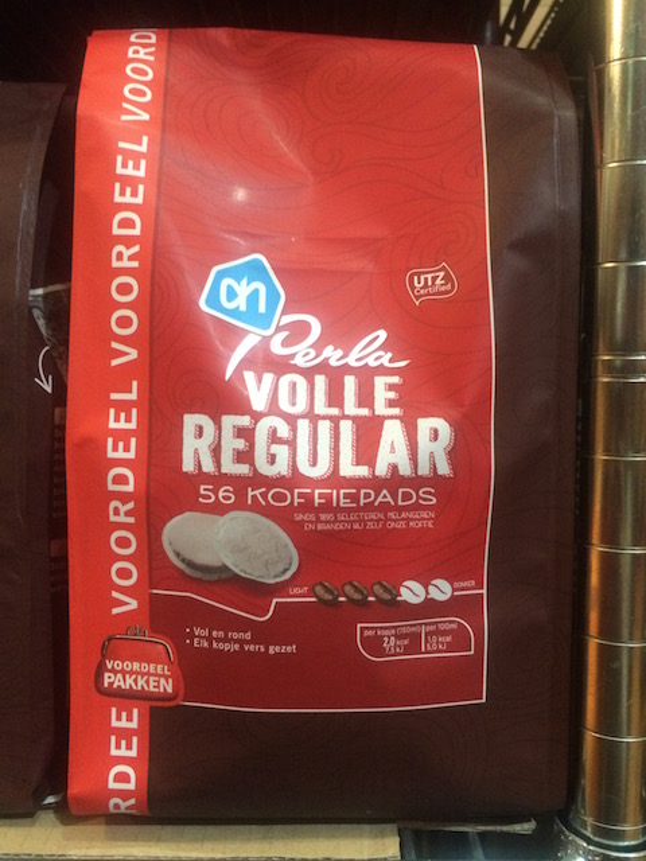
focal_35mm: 29
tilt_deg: -7.3
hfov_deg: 48.2
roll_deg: -0.2
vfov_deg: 61.7
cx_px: 323
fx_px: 722
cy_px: 430
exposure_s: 1/15
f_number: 2.2
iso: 320
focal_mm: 4.15
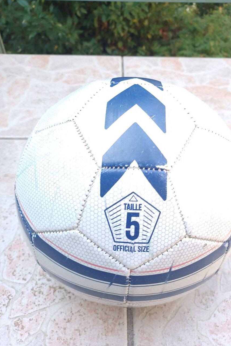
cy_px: 172
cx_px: 133
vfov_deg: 67.4
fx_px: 260
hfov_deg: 47.8
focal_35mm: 27
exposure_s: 1/50
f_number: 1.8
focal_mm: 4.6
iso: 100
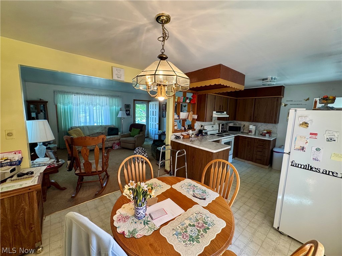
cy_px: 128
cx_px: 171
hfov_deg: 102.1
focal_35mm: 14
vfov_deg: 85.7
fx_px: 138
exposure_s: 1/120
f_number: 2.2
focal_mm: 2.22
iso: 200
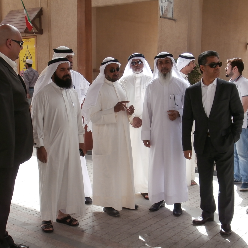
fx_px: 421
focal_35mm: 52
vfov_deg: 32.7
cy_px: 141
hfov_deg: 32.8
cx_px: 113
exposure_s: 1/200
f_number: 3.9
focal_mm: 6.67
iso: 100
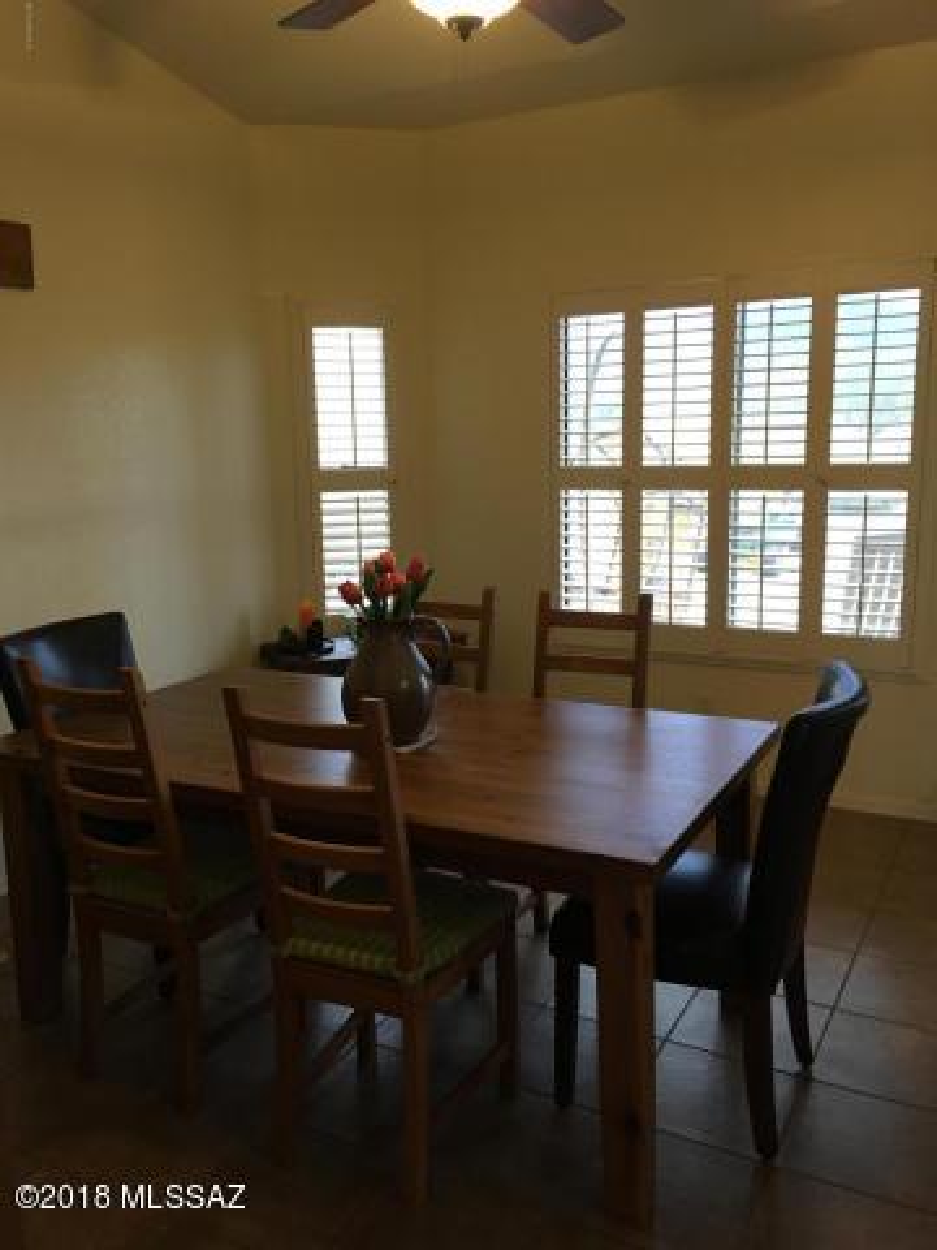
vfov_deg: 61.7
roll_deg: +1.6
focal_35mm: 29
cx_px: 468
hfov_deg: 48.2
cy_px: 625
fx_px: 1047
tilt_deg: -9.8
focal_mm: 4.15
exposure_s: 1/30
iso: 125
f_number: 2.2
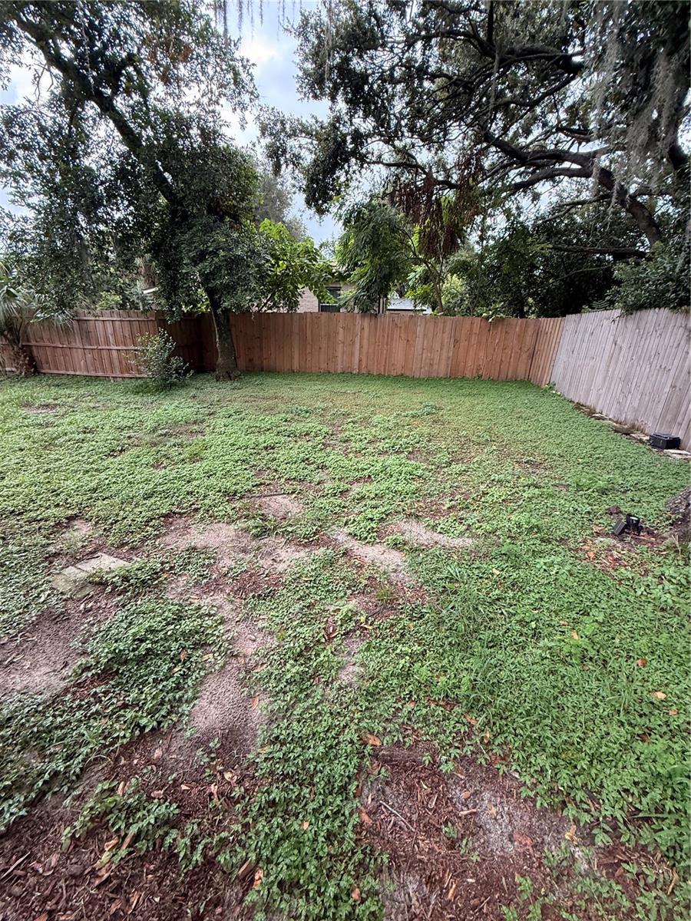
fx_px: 373
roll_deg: -0.2
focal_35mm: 14
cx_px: 346
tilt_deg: -16.3
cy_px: 460
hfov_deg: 85.7
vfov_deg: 102.1
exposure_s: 1/99
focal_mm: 2.22
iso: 160
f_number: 2.2
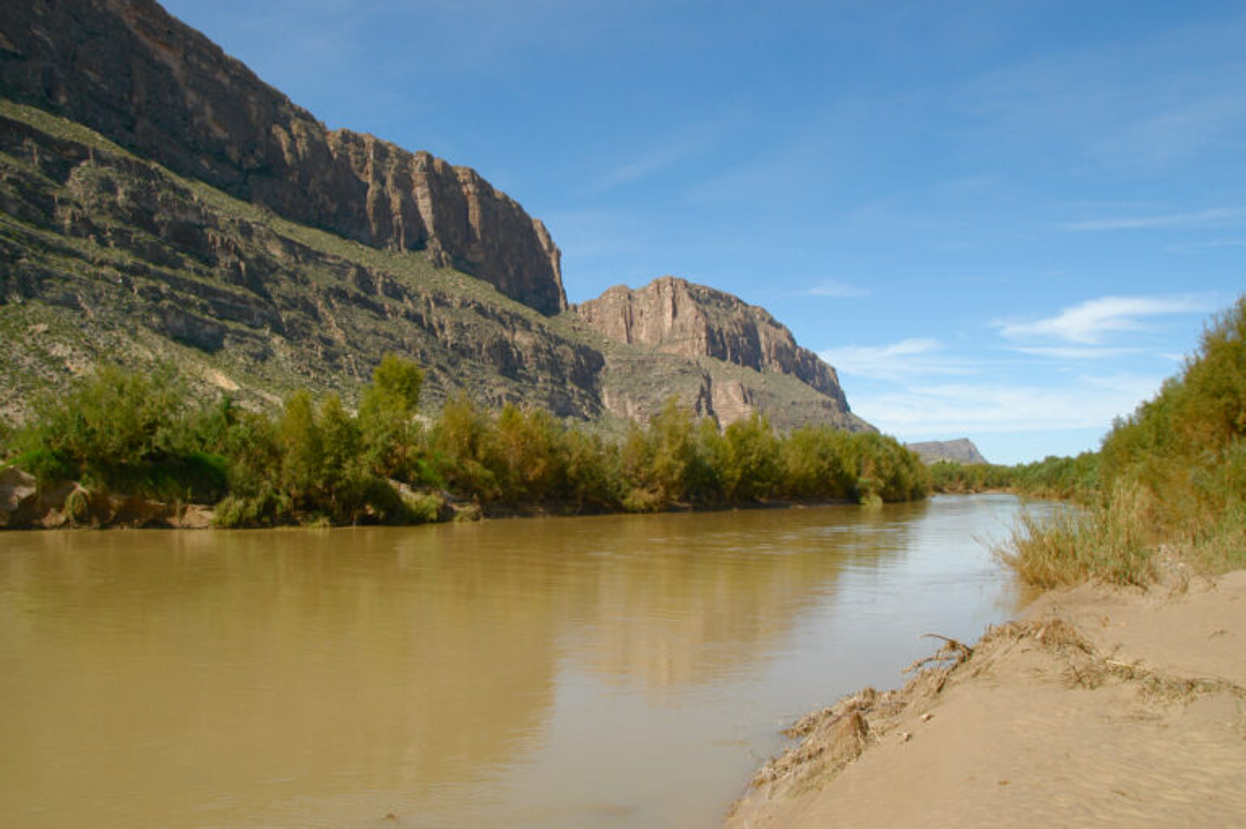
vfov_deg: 43.6
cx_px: 623
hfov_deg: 62.0
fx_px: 1038
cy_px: 414
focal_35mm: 30
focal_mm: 20
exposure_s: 1/320
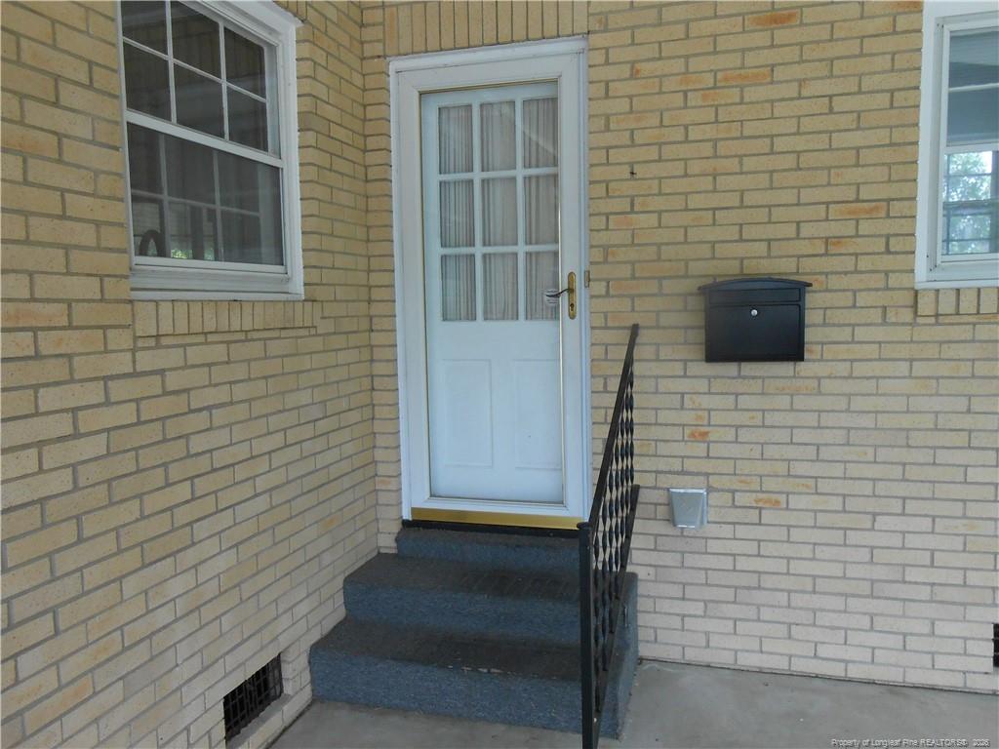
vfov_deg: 53.1
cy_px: 374
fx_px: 750
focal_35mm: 26
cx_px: 500
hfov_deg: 67.3
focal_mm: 4.6
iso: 250
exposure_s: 1/250
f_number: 3.5
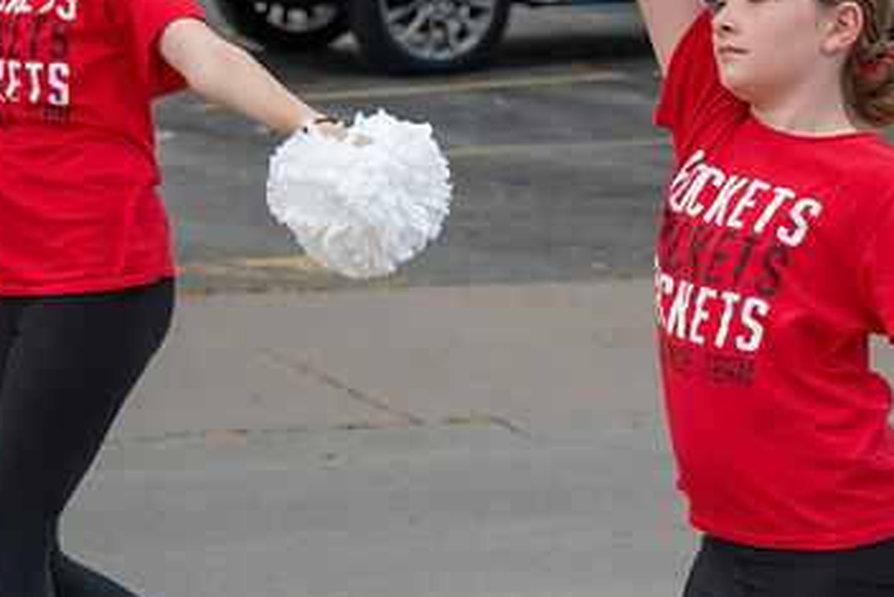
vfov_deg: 4.9
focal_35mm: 280
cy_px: 230
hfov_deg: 7.4
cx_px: 577
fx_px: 6956
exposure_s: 1/400
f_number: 11
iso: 3200
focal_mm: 170
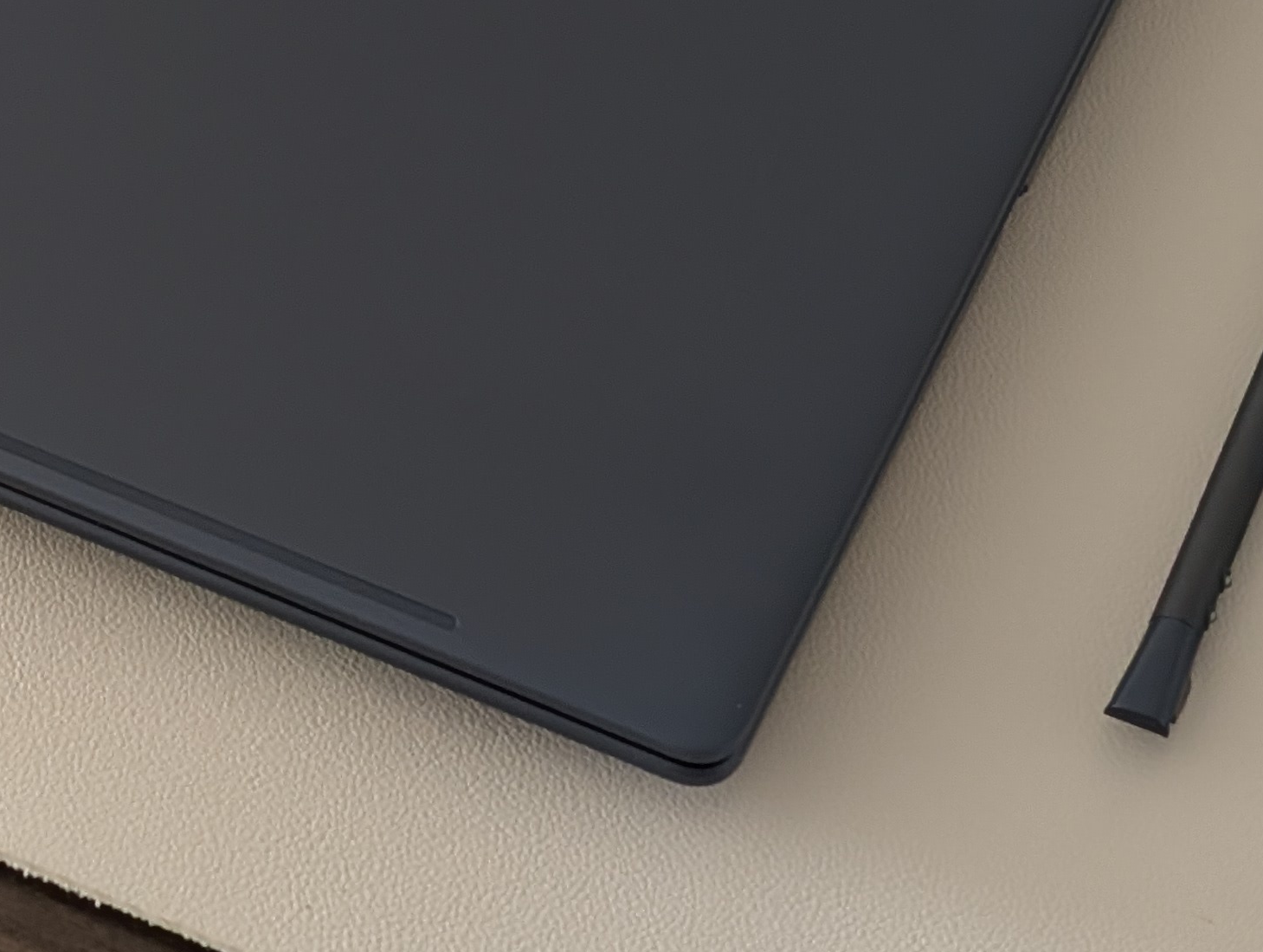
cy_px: 12
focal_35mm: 137
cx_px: 99
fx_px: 5006
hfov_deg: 14.2
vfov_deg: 10.8
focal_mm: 6.9
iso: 128
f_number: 1.68
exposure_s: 1/26.3
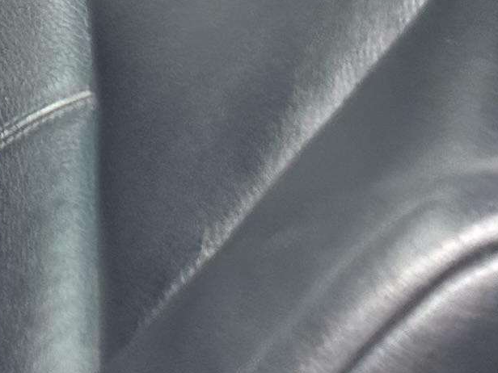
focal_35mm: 157
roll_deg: +3.3
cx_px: -697
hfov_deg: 10.7
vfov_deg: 8.0
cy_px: -774
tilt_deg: -23.3
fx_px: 2259
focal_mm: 6.86
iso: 80
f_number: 1.78
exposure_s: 1/121
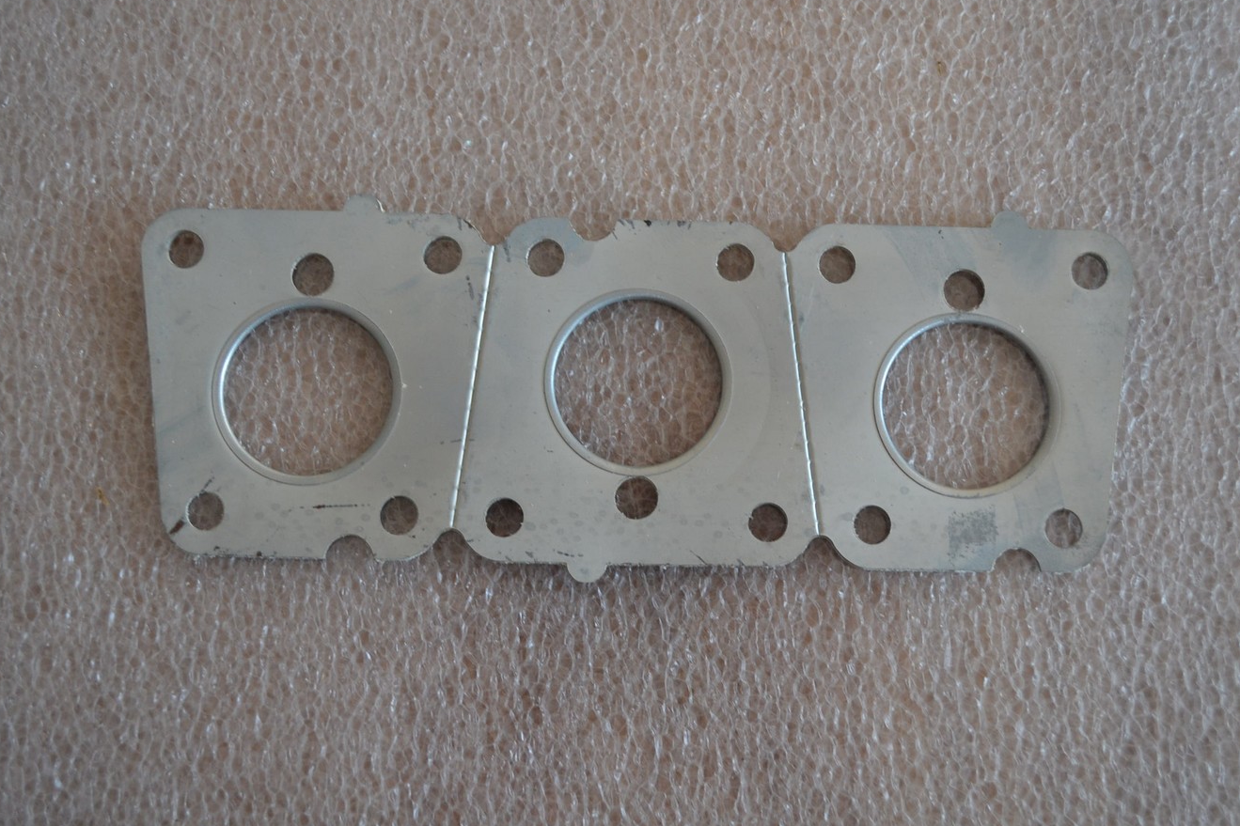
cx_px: 609
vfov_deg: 31.2
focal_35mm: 43
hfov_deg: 45.4
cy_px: 409
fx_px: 1481
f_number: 4.5
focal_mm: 28
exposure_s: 1/60
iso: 640
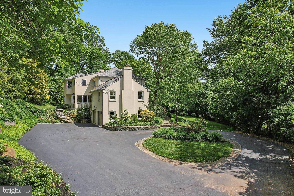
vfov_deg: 57.2
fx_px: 180
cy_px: 98
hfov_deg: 78.6
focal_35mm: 22
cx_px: 147
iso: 100
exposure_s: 1/1600
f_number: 2.8
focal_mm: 8.4
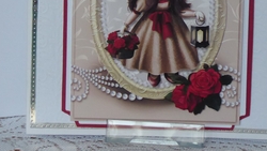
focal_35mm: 192
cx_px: 160
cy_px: 4
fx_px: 1360
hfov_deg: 11.2
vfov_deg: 6.3
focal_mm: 16.1
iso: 800
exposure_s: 1/100
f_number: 4.9
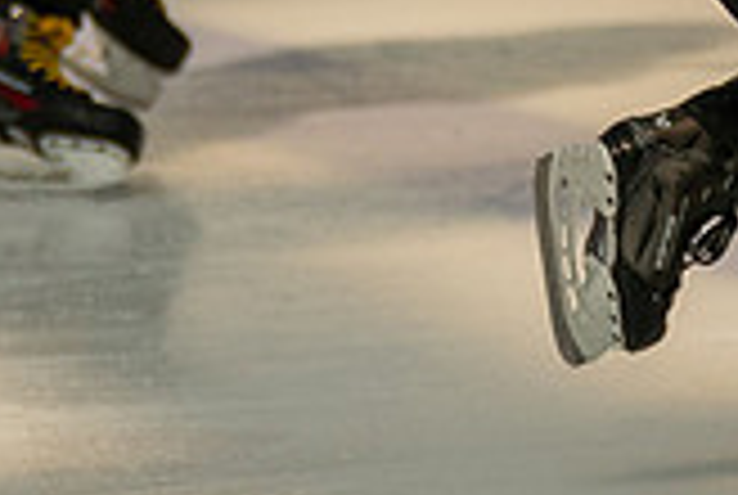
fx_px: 22385
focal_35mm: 1090
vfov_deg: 1.3
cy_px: -219
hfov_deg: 1.9
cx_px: 965
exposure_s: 1/8000
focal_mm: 197
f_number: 3.2
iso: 1600
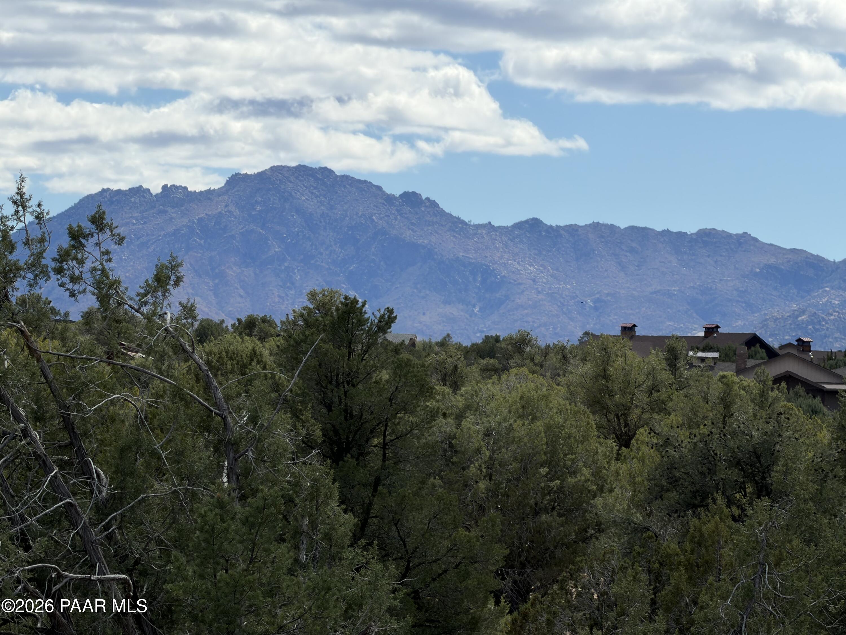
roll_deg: -1.6
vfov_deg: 7.4
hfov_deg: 9.9
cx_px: 423
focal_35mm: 200
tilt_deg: +1.2
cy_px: 318
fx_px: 4888
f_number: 2.8
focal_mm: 16.89
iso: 16
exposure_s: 1/1011
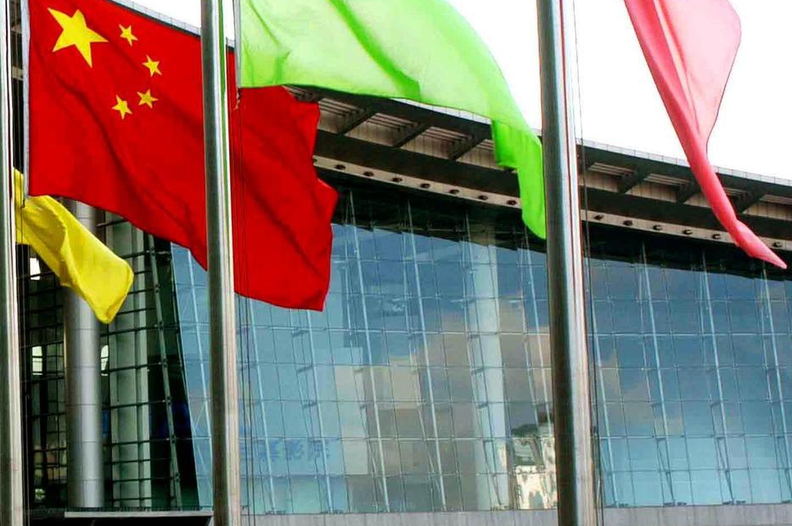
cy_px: 295
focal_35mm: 90
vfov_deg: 15.2
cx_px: -7
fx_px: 1978
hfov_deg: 21.8
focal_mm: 28
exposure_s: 1/125
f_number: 8
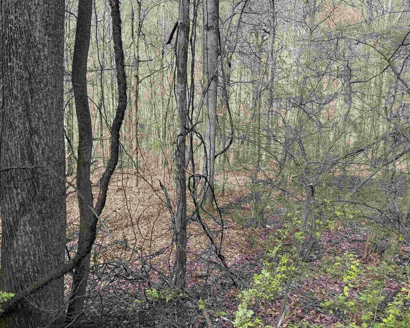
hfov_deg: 53.5
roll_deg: +0.4
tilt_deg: -15.5
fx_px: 400
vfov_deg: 44.5
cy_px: 150
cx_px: 150
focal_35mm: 33
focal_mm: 6.76
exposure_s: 1/1122
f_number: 1.78
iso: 80
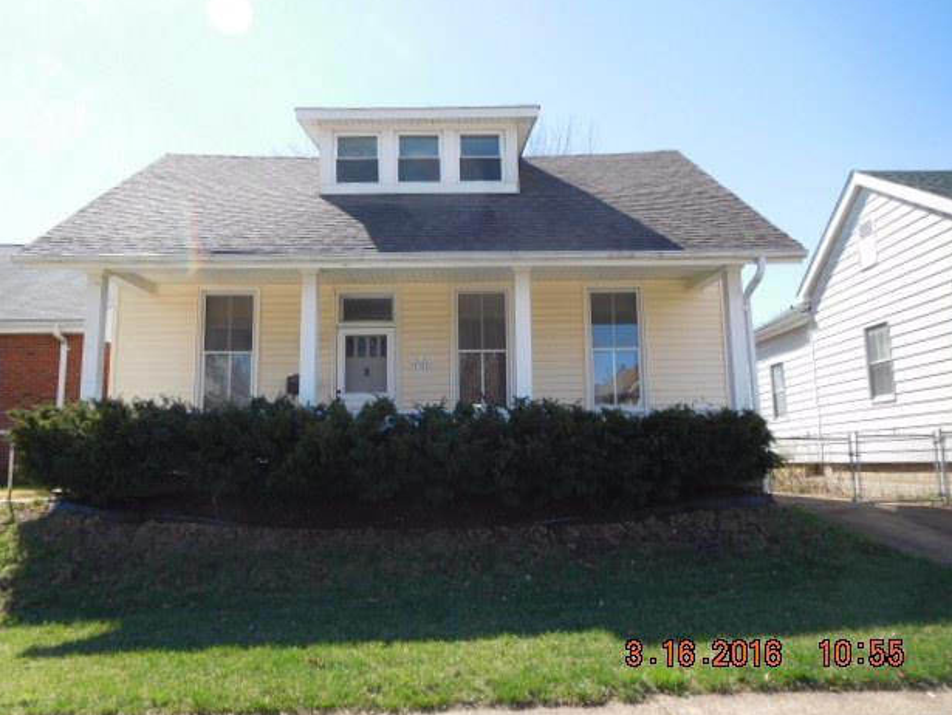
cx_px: 471
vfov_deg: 53.1
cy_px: 361
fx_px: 715
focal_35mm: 26
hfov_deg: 67.3
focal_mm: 4.5
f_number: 3.4
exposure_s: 1/640
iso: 125
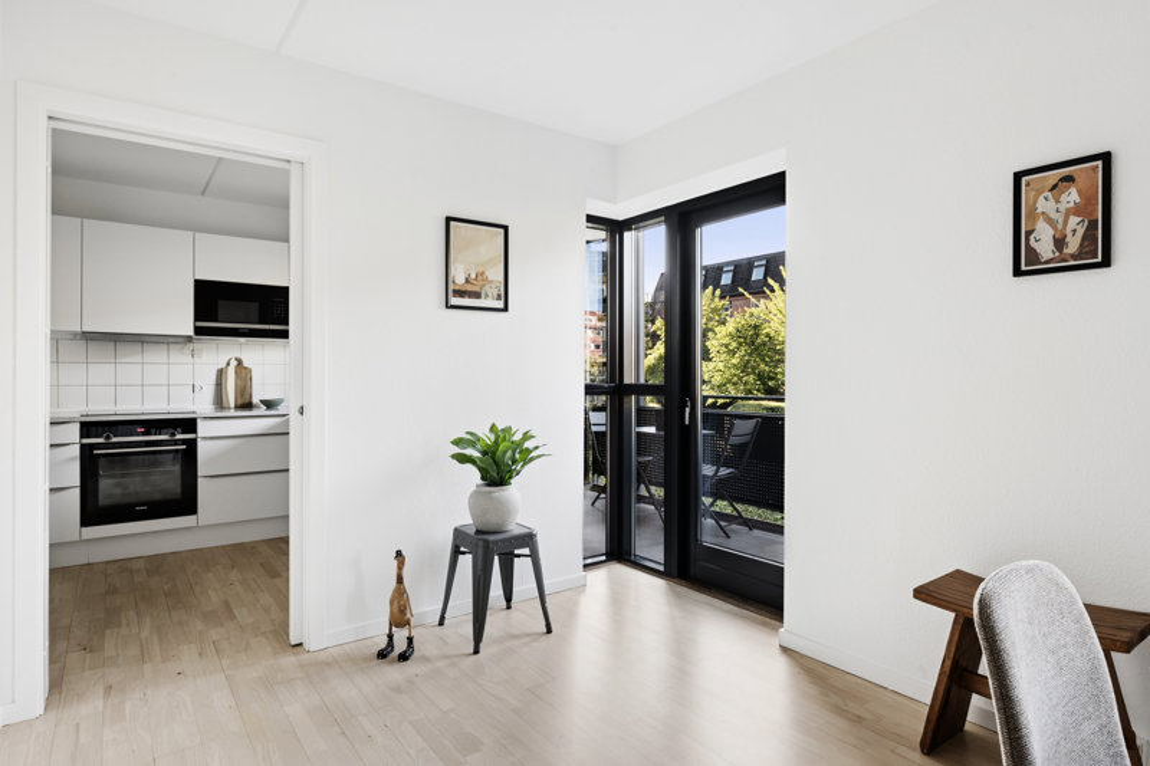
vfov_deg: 61.9
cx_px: 575
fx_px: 639
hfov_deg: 84.0
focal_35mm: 20
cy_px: 383
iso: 160
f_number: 11
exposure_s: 1/5
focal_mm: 20
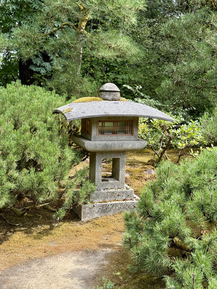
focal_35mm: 48
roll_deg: -1.8
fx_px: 401
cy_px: 144
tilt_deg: -8.4
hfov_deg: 30.3
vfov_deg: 39.7
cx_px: 108
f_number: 1.78
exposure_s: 1/778
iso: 64
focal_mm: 6.76
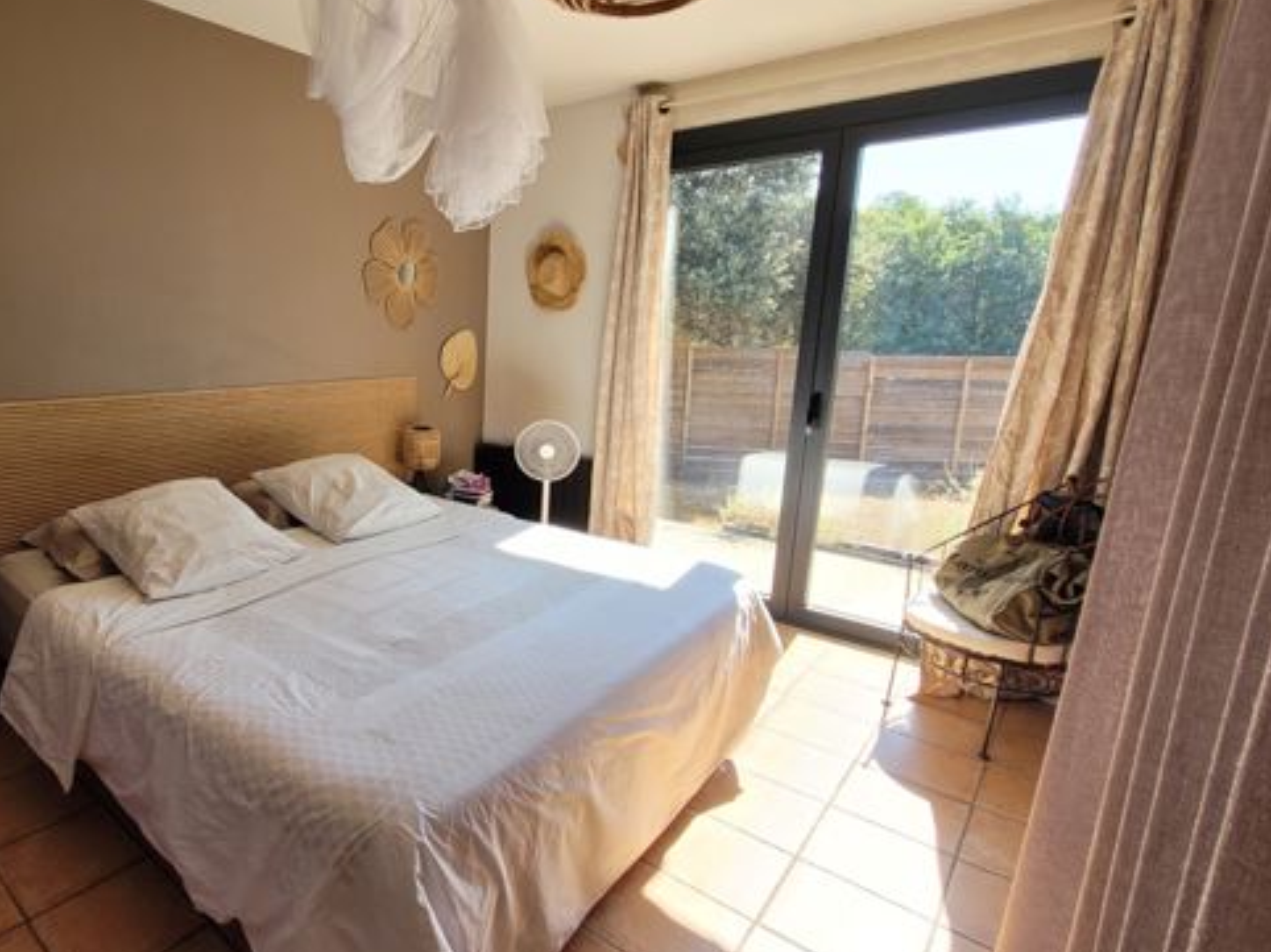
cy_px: 443
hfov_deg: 81.1
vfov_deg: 68.6
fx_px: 697
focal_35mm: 19
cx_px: 397
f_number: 2.2
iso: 40
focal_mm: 1.74
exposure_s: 1/189
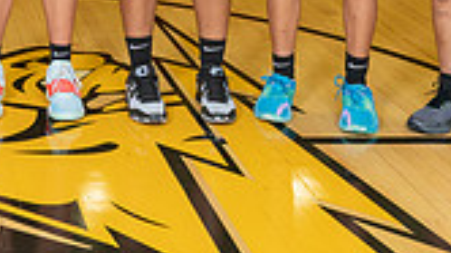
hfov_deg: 20.0
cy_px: -211
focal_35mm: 99
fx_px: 1183
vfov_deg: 11.3
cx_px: -121
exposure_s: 1/50
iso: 250
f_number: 7.1
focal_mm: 24
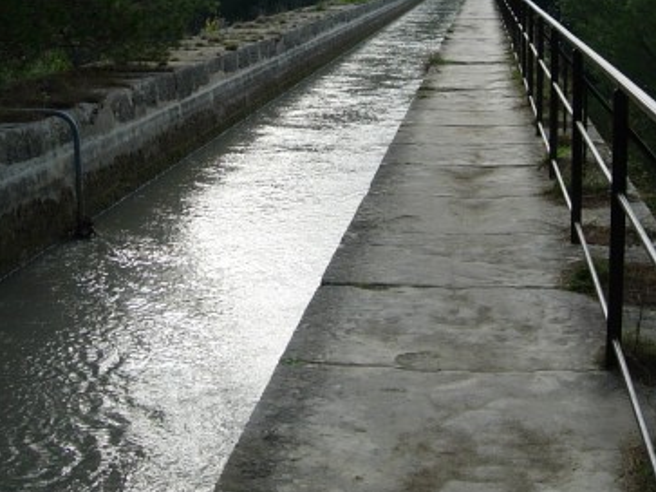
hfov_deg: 28.9
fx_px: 1269
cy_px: 99
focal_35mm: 67
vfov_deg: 21.6
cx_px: 282
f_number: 2.8
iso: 64
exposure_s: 1/886
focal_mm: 7.8
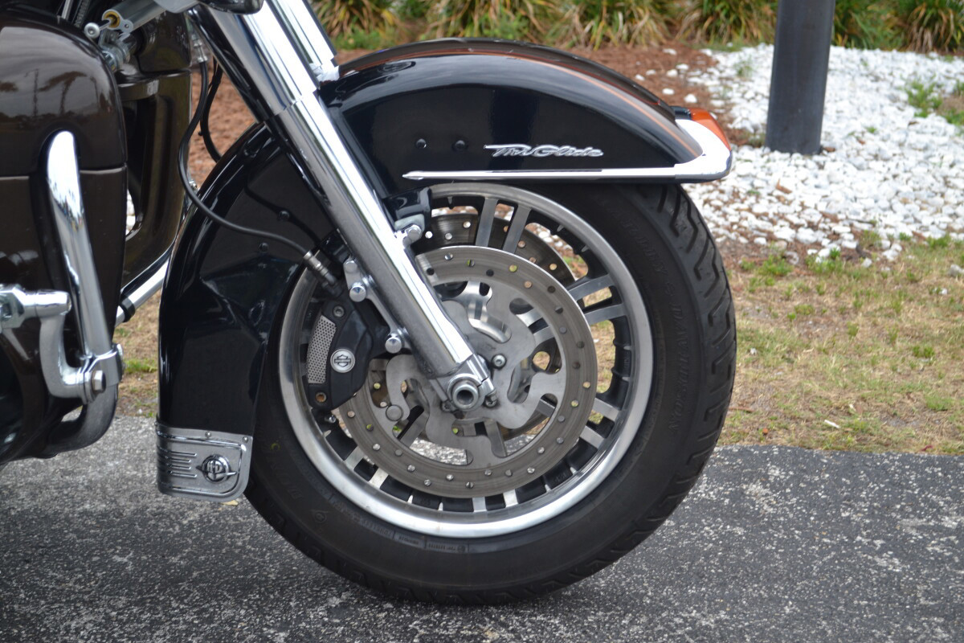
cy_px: 322
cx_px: 482
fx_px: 1687
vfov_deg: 21.6
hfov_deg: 31.9
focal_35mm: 63
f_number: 5.6
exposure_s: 1/125
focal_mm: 42
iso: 250
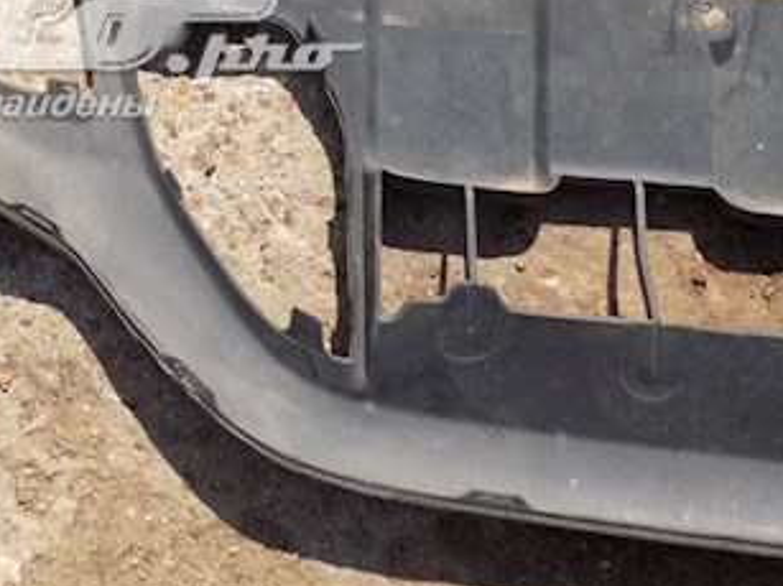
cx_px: 56
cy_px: 31
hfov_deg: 36.8
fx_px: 1085
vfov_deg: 28.7
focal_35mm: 48
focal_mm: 4
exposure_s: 1/1000
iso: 80
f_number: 3.1
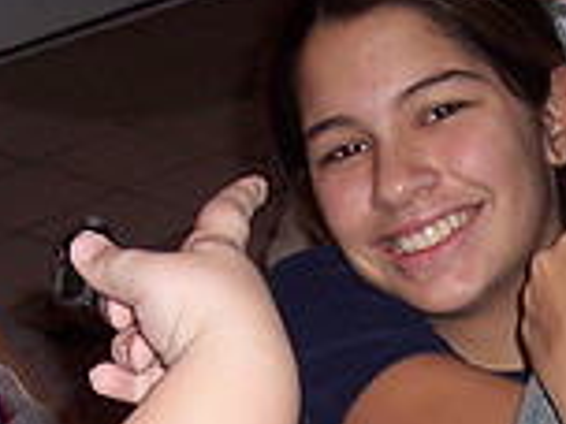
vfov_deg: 9.7
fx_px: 2436
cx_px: 439
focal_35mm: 149
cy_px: 638
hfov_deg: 13.2
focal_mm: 8
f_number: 2.8
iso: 100
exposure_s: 1/60
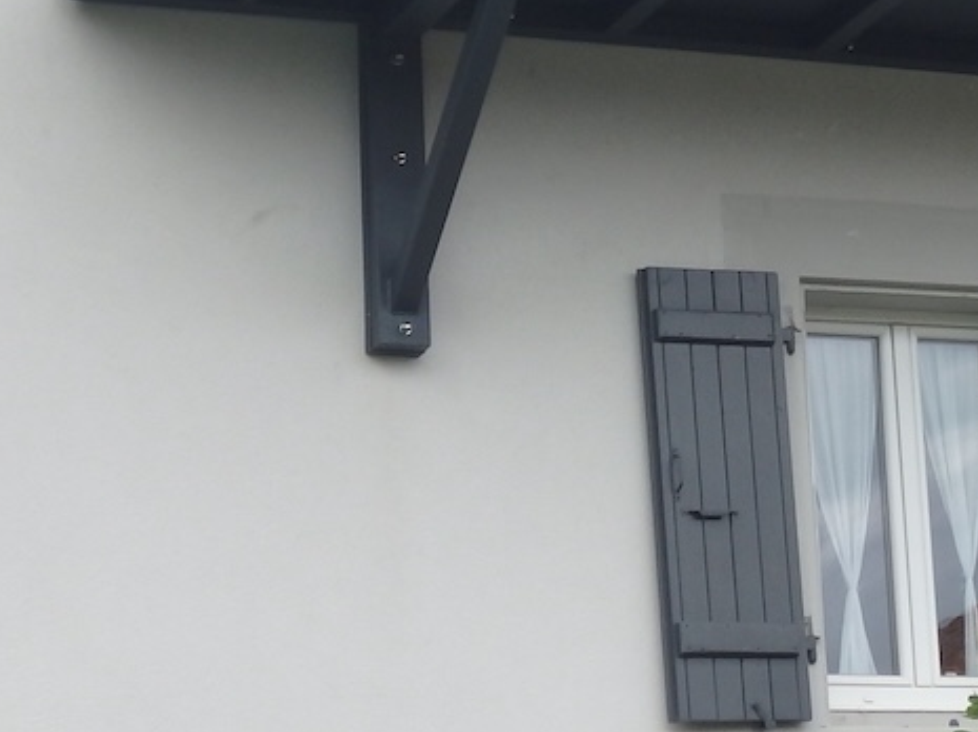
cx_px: 1010
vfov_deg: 10.8
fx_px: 3811
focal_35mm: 135
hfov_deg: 14.4
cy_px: -109
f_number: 5.2
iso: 125
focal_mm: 8.7
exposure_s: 1/200
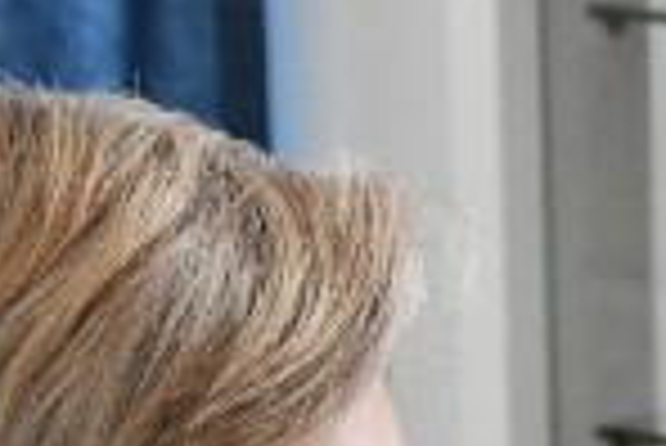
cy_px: 1059
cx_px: 1400
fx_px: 8055
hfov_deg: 4.7
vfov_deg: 3.1
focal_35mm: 435
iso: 1800
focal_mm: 42
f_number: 4.8
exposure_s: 1/125
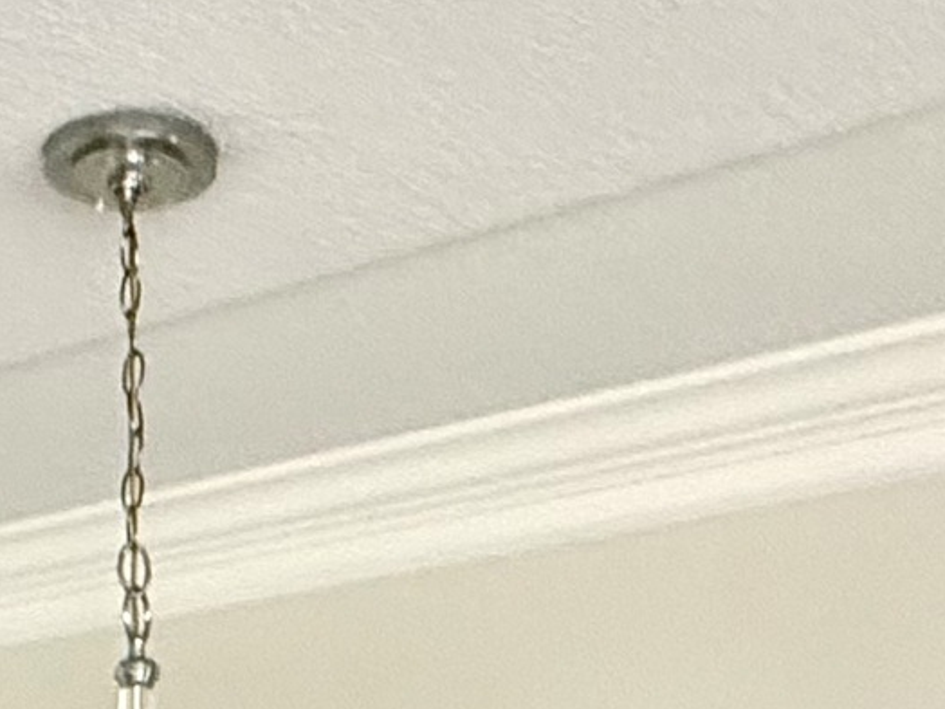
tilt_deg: -7.2
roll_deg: -0.5
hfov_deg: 23.0
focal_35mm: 82
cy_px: 1533
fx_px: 2239
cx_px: 27
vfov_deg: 14.2
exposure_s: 1/60
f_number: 2.2
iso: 320
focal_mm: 2.22
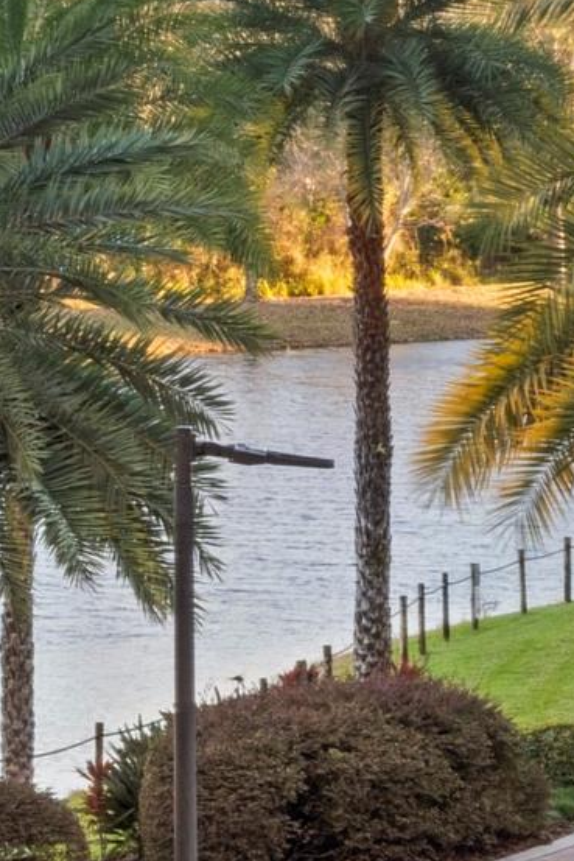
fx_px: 5115
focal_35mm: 214
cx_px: 271
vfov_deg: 9.6
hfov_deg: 6.4
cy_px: 199
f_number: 9
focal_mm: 74
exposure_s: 1/25
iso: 160
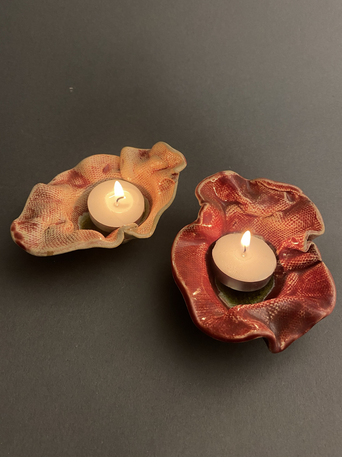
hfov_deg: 53.1
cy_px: 228
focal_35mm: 26
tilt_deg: -52.0
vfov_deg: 67.3
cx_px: 171
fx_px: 343
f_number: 1.8
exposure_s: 1/50
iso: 125
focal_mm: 4.25
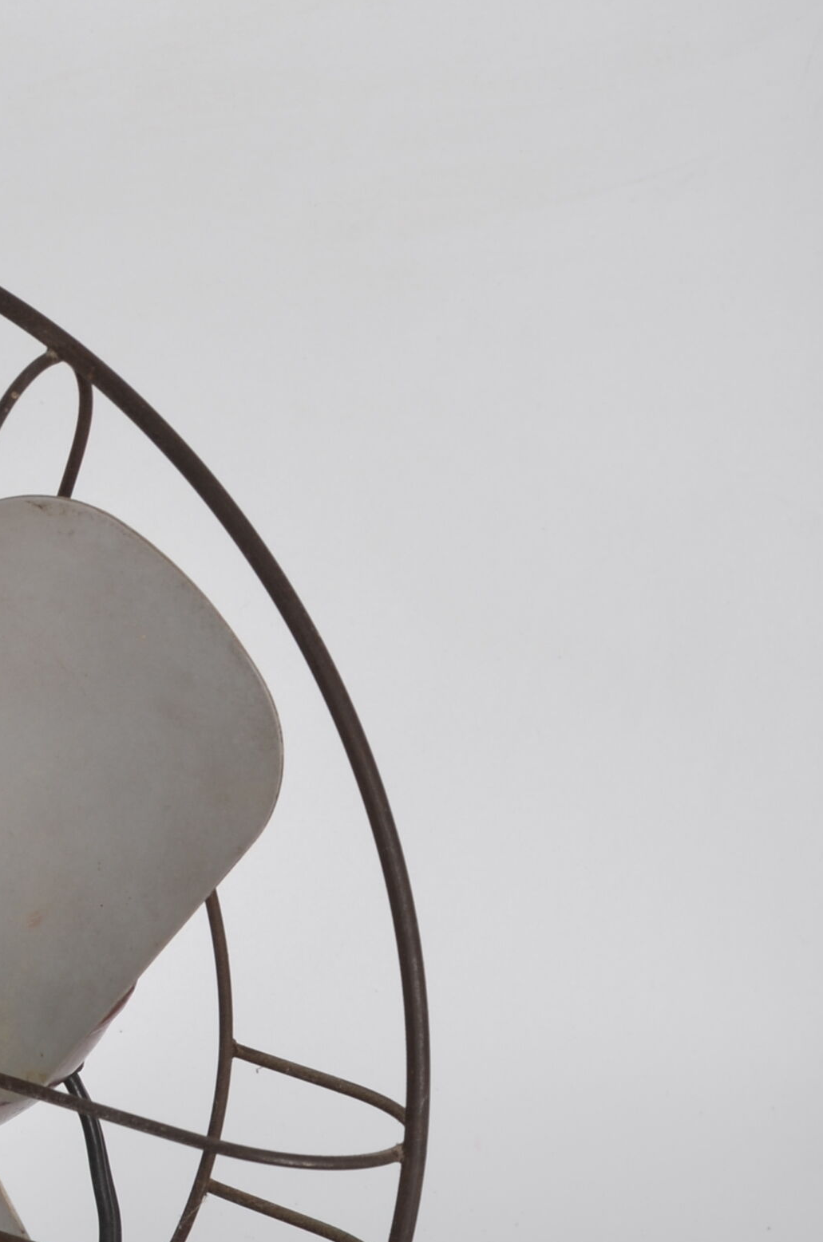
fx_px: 6132
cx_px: -139
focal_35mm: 178
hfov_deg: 7.6
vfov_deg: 11.5
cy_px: 992
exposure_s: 1/125
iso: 100
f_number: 11
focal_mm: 50
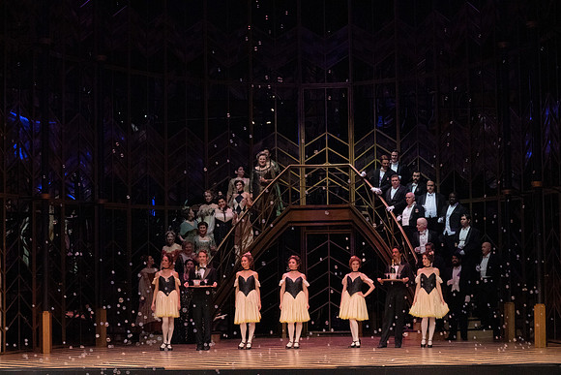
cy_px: 188
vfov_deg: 15.2
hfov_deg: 22.6
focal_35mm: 90
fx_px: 1403
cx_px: 280
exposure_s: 1/400
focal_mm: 90
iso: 12800
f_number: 16
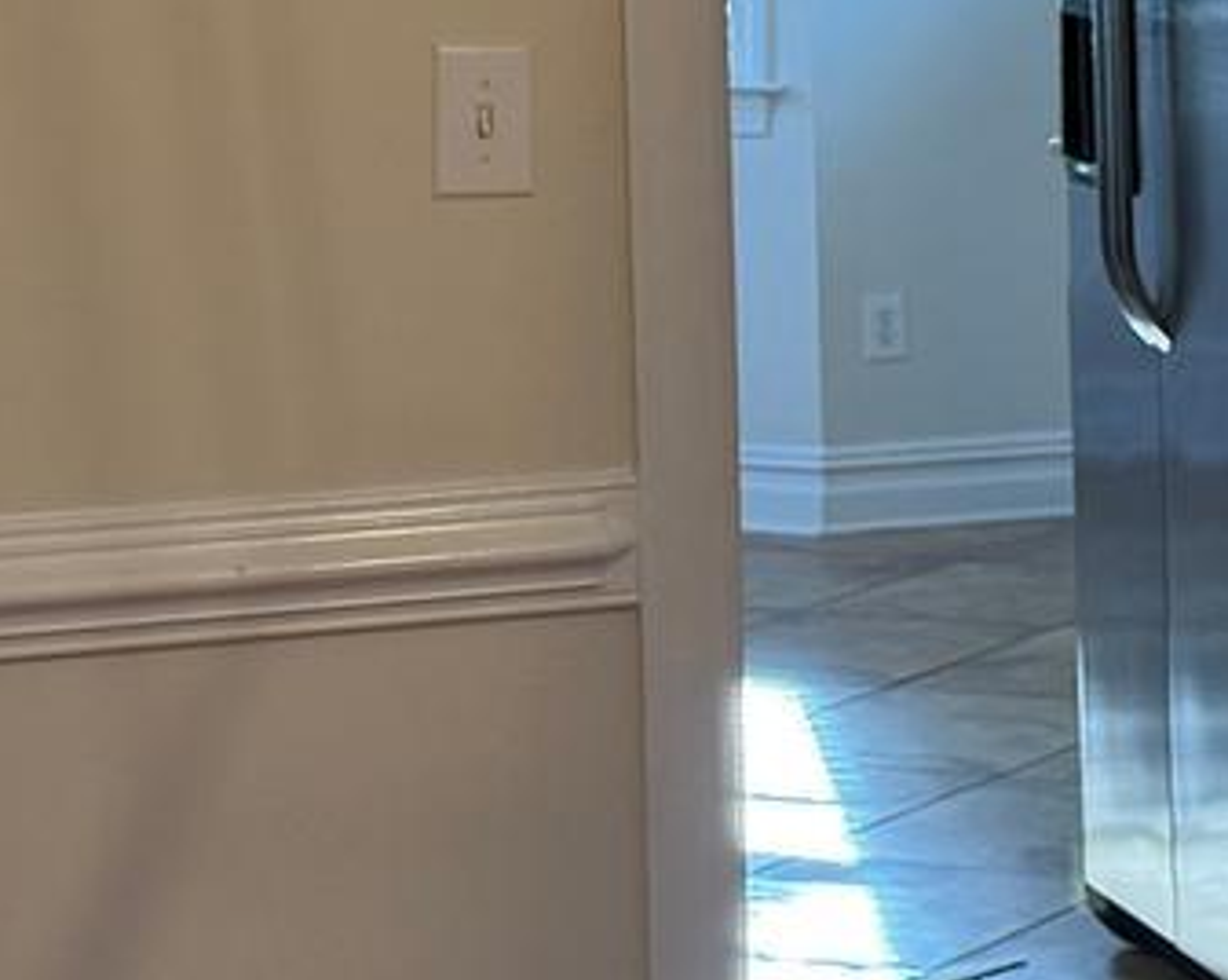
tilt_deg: -3.8
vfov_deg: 10.7
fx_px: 5191
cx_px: 1425
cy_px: -7
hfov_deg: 13.2
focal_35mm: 143
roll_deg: +1.8
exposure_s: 1/120
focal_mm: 6.76
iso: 250
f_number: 1.78
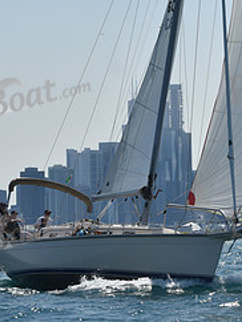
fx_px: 2187
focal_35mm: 235
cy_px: 19
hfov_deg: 6.3
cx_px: 160
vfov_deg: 8.4
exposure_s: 1/1600
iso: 250
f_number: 9
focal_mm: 102
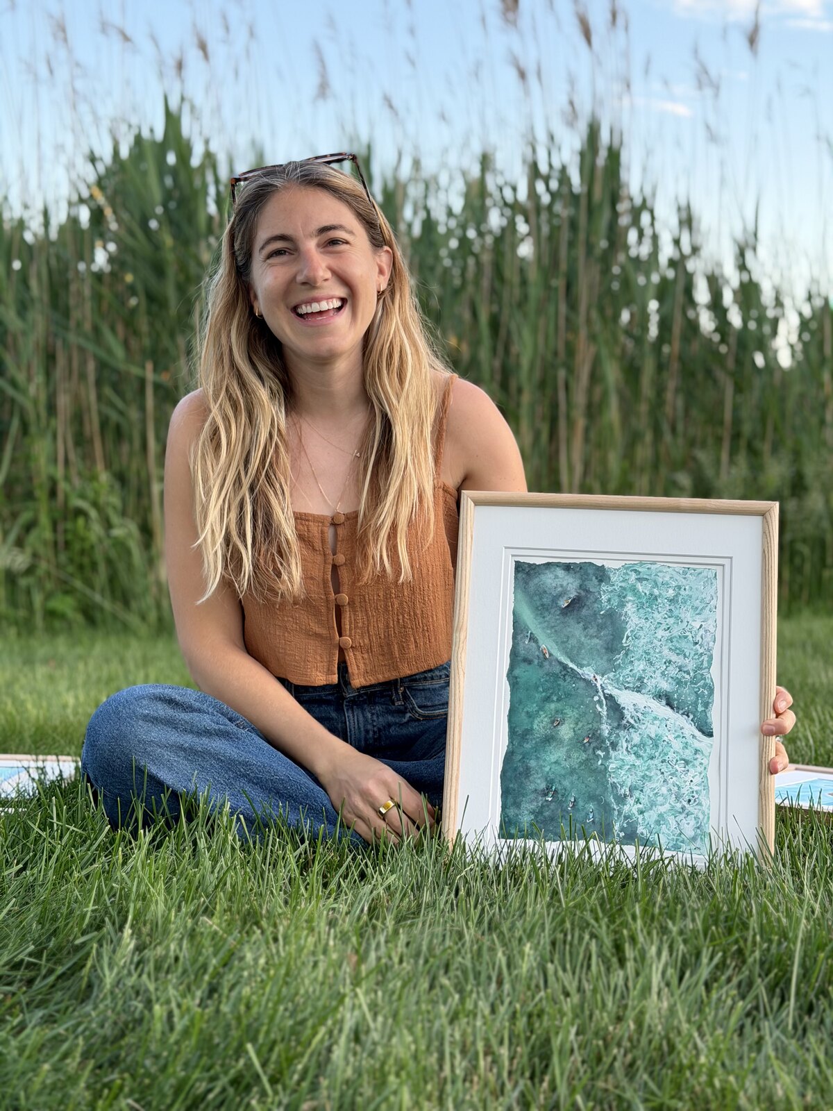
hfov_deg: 30.3
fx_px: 1540
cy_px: 556
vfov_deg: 39.7
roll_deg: -0.1
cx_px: 416
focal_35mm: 48
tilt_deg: -2.5
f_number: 1.78
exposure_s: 1/184
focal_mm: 6.76
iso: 64
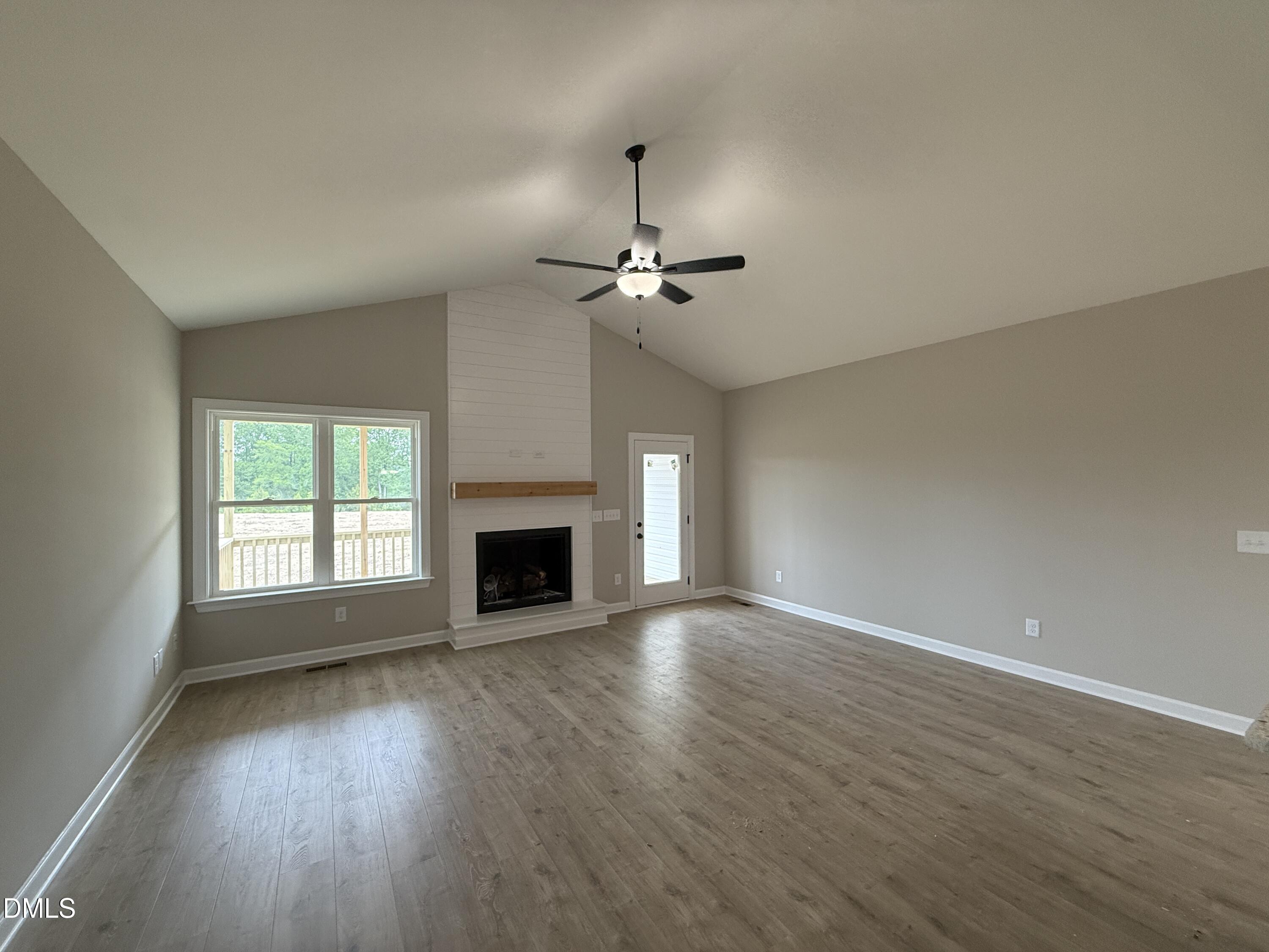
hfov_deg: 102.1
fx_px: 513
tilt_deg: +1.1
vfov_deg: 85.7
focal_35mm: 14
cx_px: 634
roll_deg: +0.4
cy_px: 476
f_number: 2.2
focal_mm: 2.22
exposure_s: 1/120
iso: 200
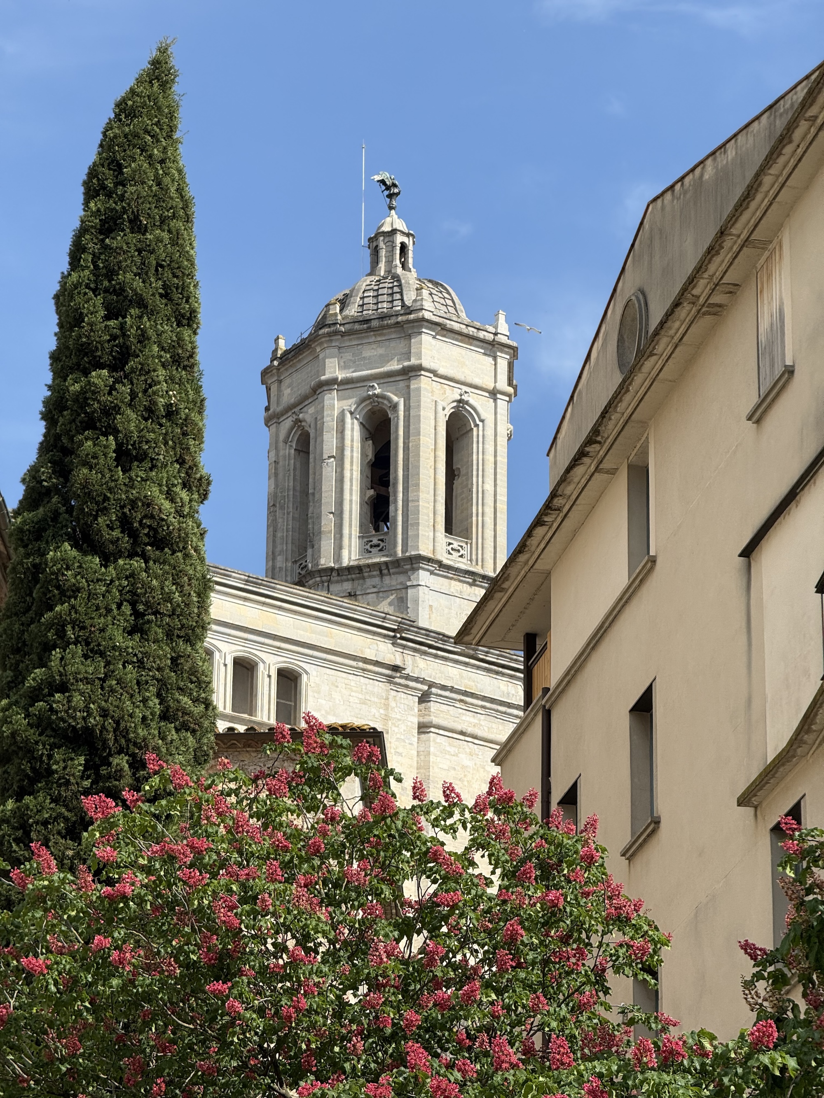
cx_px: 412
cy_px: 549
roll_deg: -1.6
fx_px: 3809
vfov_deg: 16.4
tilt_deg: +23.4
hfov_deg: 12.3
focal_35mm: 120
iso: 50
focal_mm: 15.66
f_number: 2.8
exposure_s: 1/1481
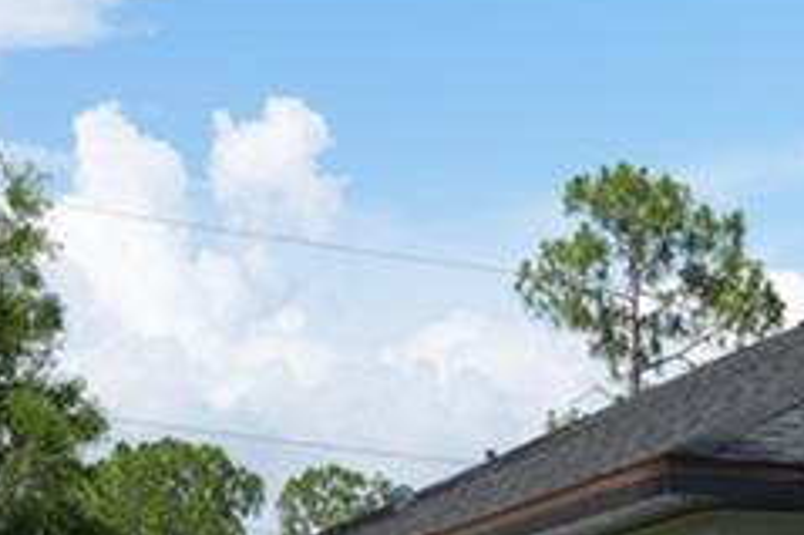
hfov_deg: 13.2
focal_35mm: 150
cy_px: 991
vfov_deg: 8.7
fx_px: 3348
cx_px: 1036
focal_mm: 35
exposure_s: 1/800
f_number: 4
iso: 100
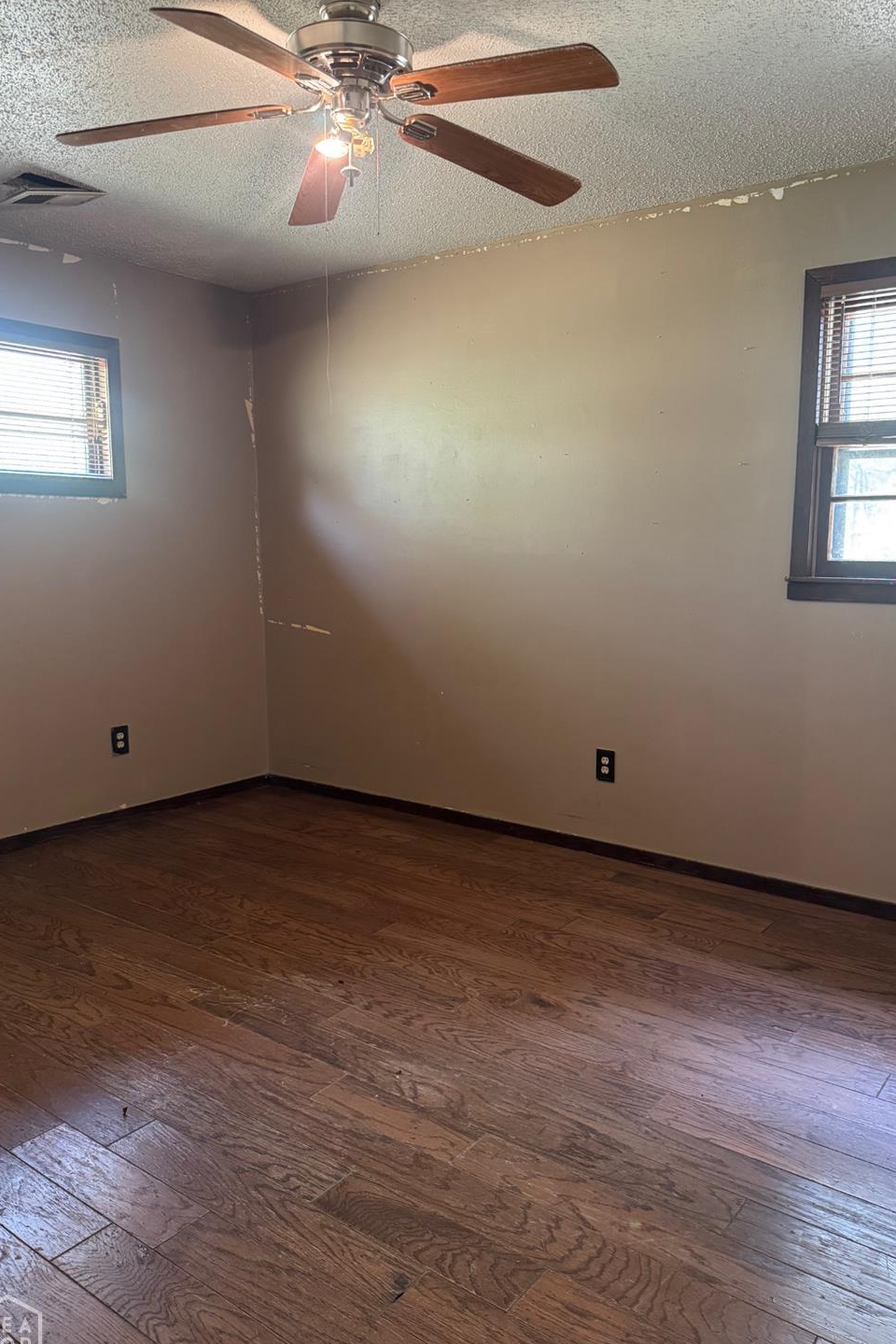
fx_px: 970
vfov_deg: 69.4
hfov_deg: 49.5
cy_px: 681
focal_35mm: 26
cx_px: 485
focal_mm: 6.76
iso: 640
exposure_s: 1/60
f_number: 1.78
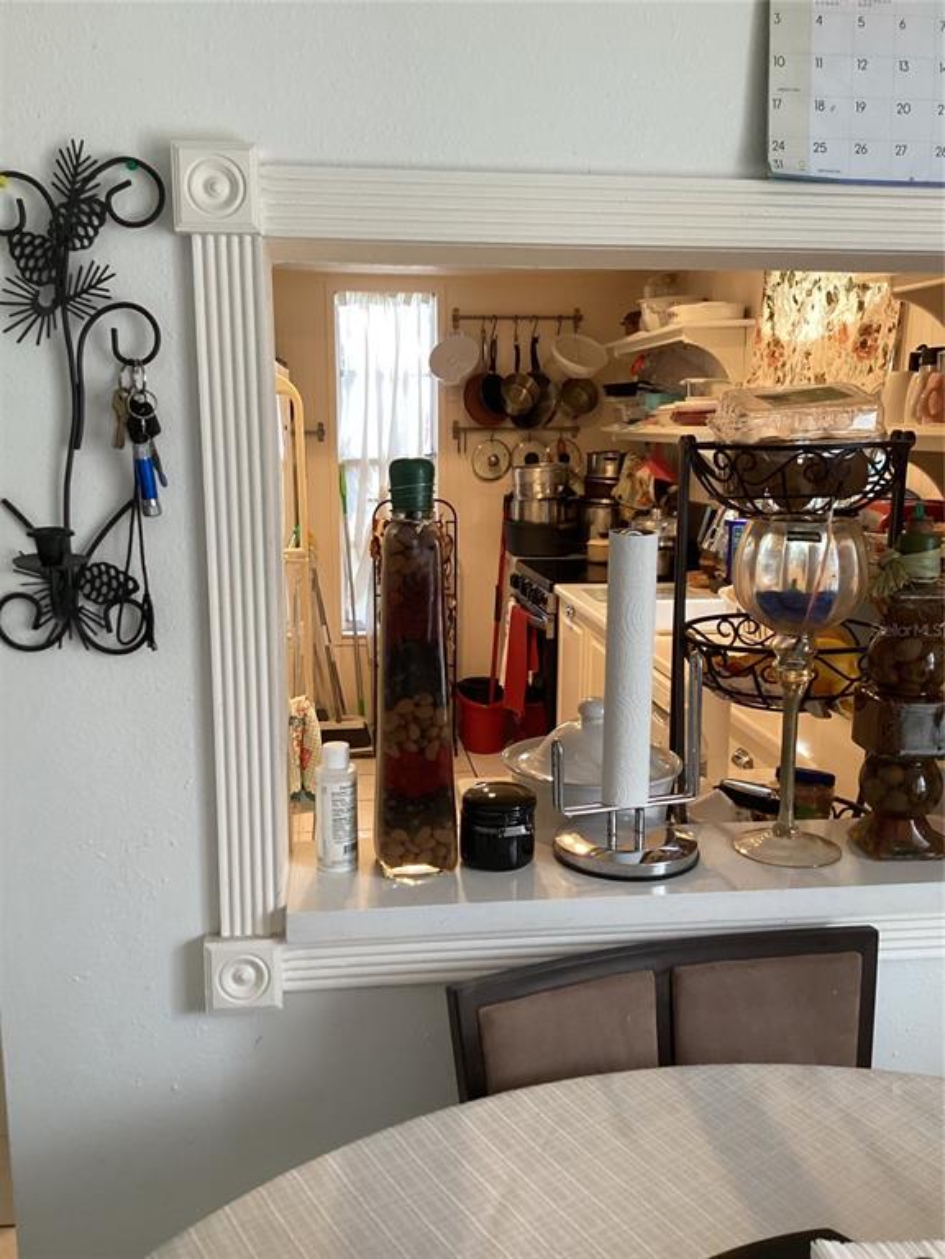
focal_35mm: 31
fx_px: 1128
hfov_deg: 45.4
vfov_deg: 58.4
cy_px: 630
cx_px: 472
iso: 320
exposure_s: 1/60
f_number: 2.4
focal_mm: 3.3
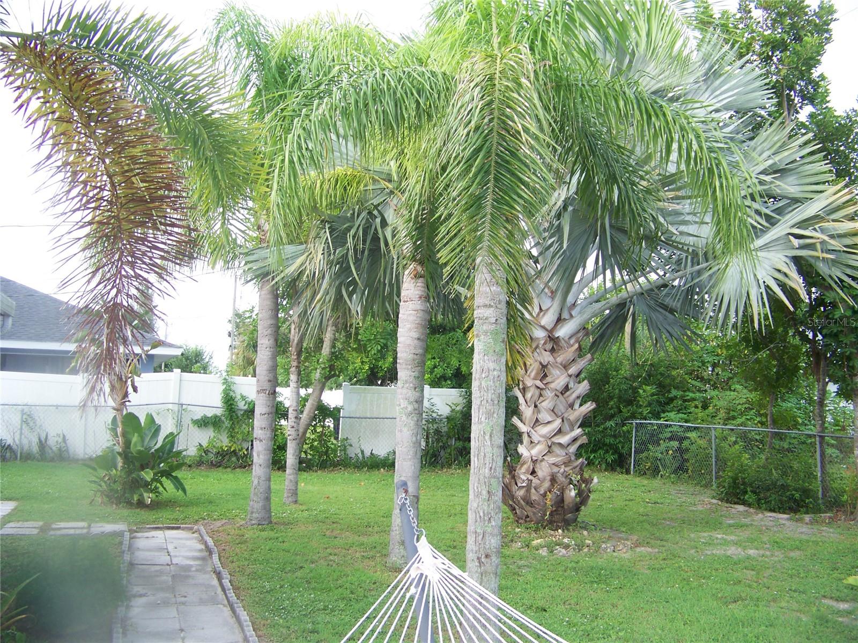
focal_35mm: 36
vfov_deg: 39.7
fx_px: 892
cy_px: 322
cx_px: 429
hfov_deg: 51.4
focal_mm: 5.85
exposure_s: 1/100
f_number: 2.8
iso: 64
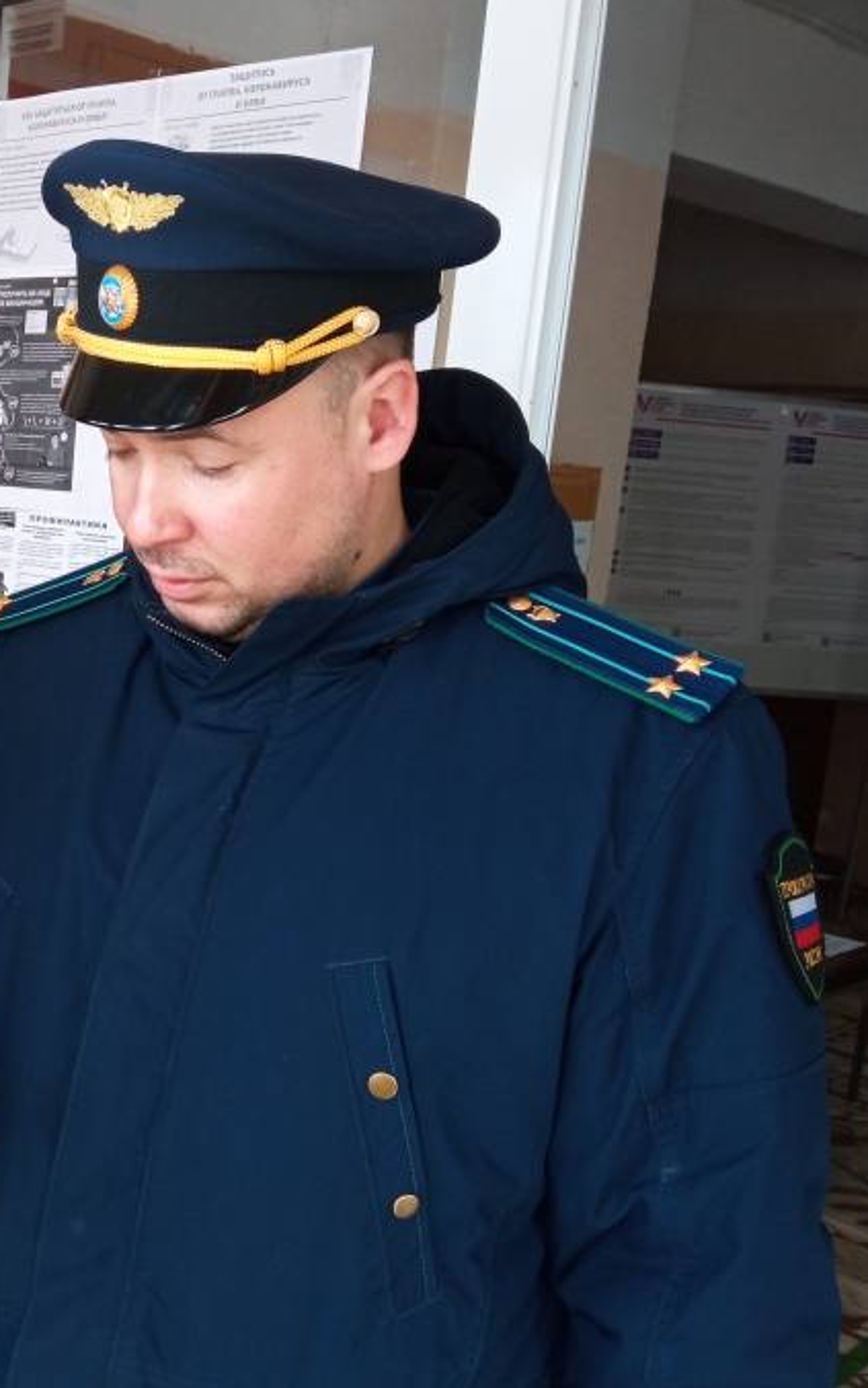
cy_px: 762
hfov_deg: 27.2
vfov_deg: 45.2
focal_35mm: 44
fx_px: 1664
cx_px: -45
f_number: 2.2
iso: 171
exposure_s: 1/100
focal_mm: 3.79
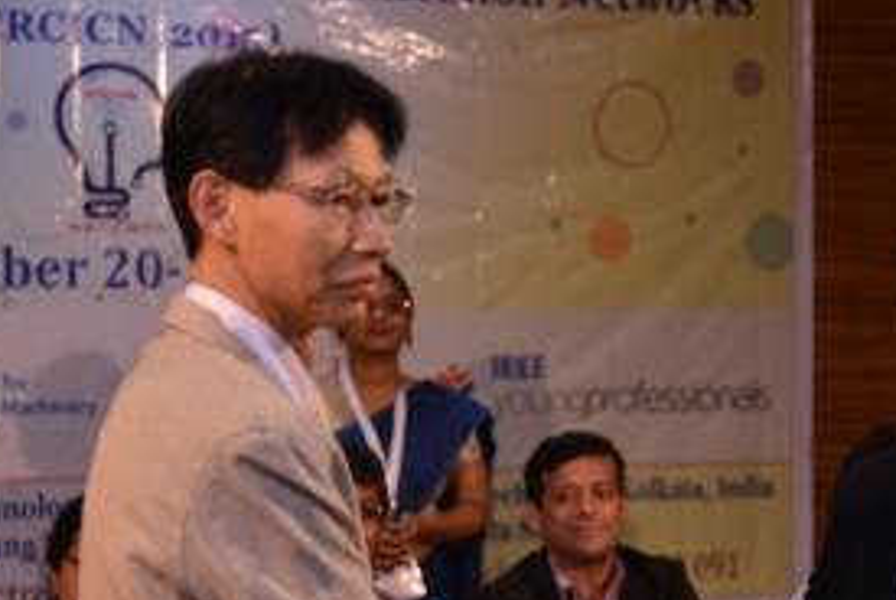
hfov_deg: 17.9
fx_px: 2840
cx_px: 603
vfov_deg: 12.0
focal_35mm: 114
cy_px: 481
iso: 640
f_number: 4
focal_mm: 70
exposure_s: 1/80
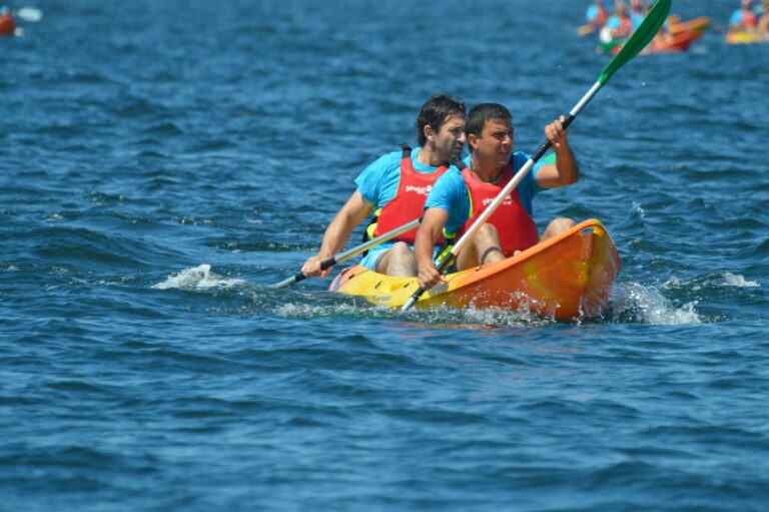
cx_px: 384
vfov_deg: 3.1
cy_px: 256
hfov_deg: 4.6
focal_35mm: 450
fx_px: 9606
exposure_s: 1/1250
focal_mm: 300
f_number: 5.6
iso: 400
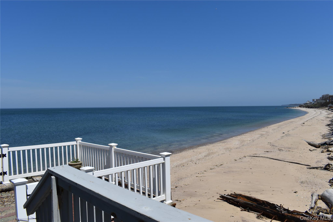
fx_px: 250
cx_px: 166
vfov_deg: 47.9
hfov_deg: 67.4
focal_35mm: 27
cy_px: 111
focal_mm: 18
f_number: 10
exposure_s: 1/400
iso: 100
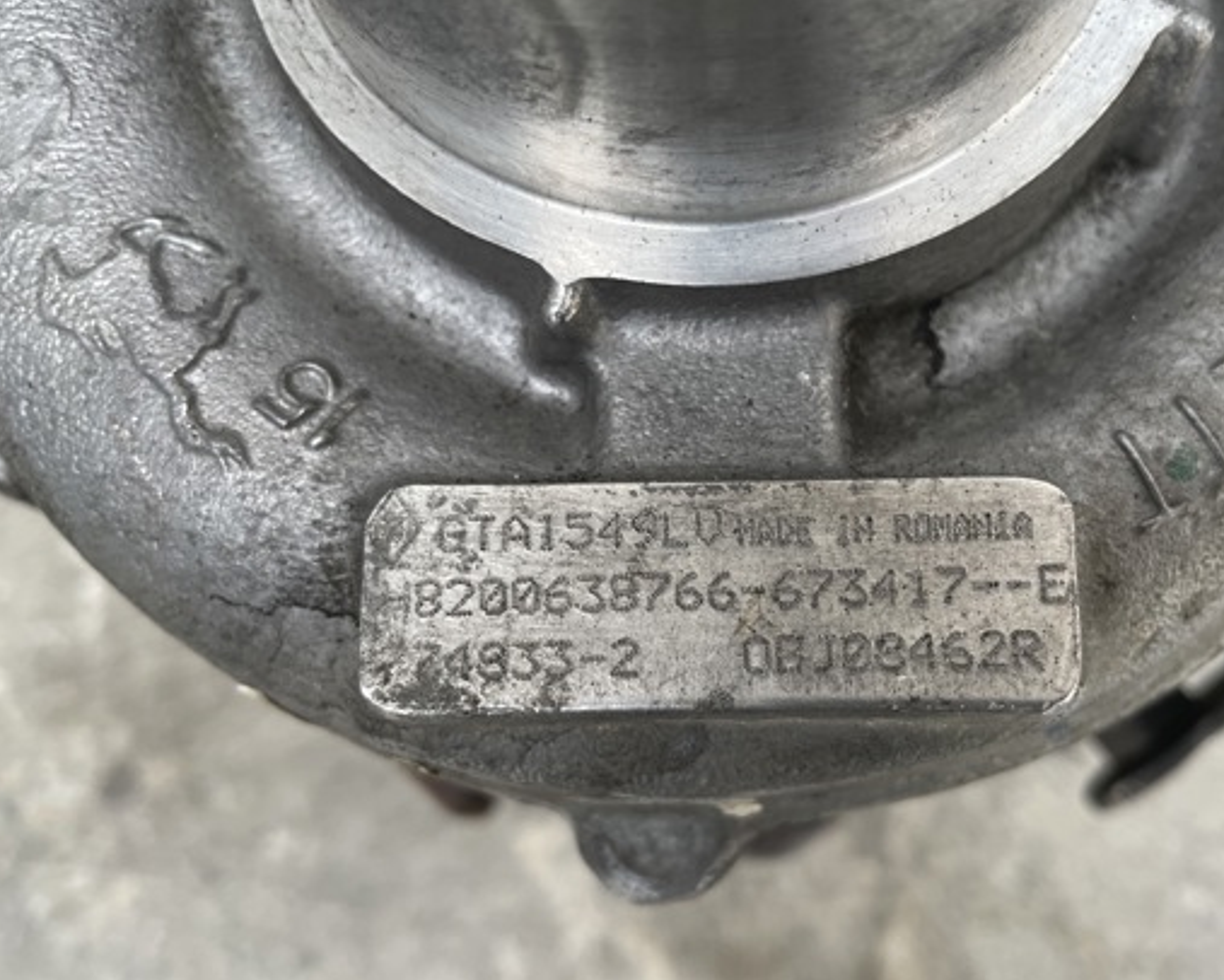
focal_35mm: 32
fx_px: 1160
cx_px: 734
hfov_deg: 55.2
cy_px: 530
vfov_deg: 45.8
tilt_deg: -69.6
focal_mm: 4.2
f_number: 1.6
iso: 64
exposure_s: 1/121
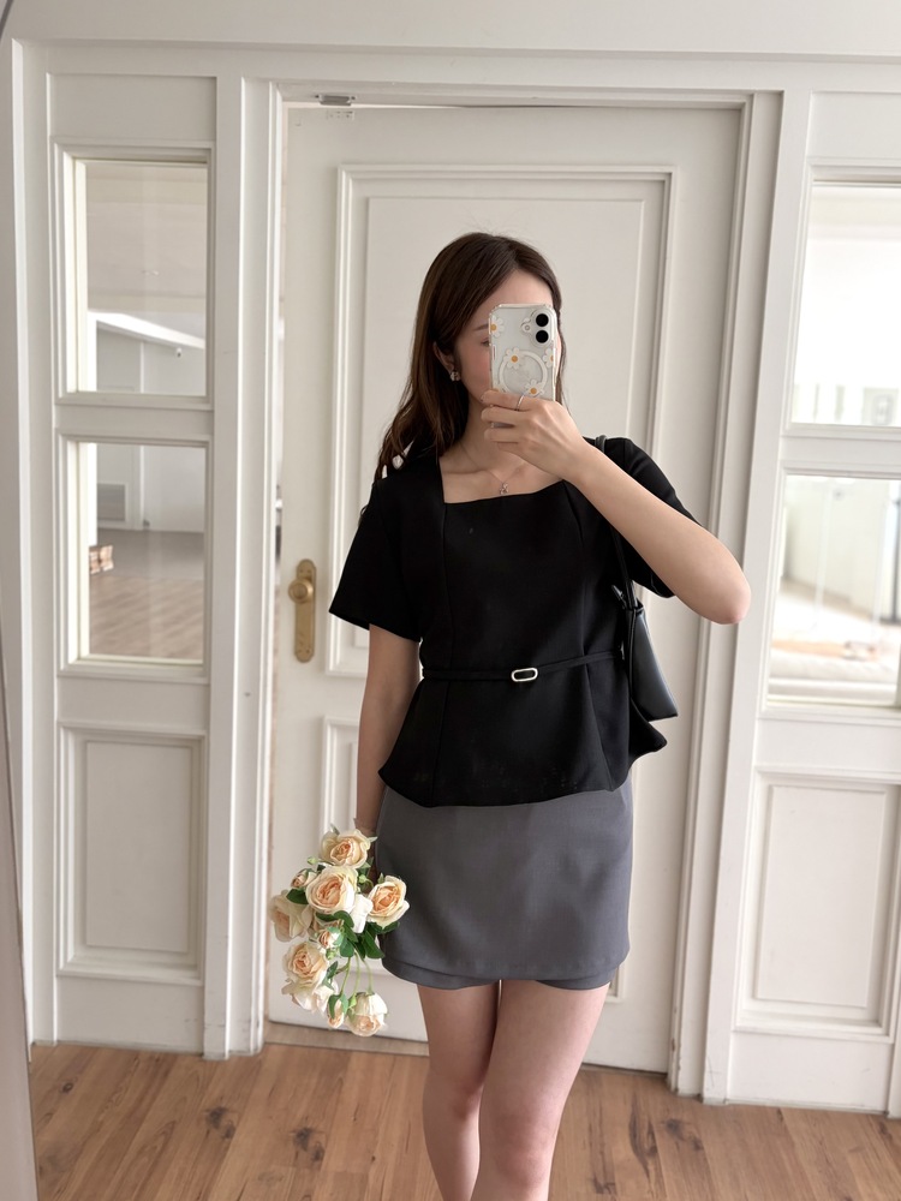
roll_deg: -2.4
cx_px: 450
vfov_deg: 67.3
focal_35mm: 26
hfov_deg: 53.1
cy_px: 600
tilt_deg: -19.5
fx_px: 902
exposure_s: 1/60
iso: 160
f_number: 1.6
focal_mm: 5.96
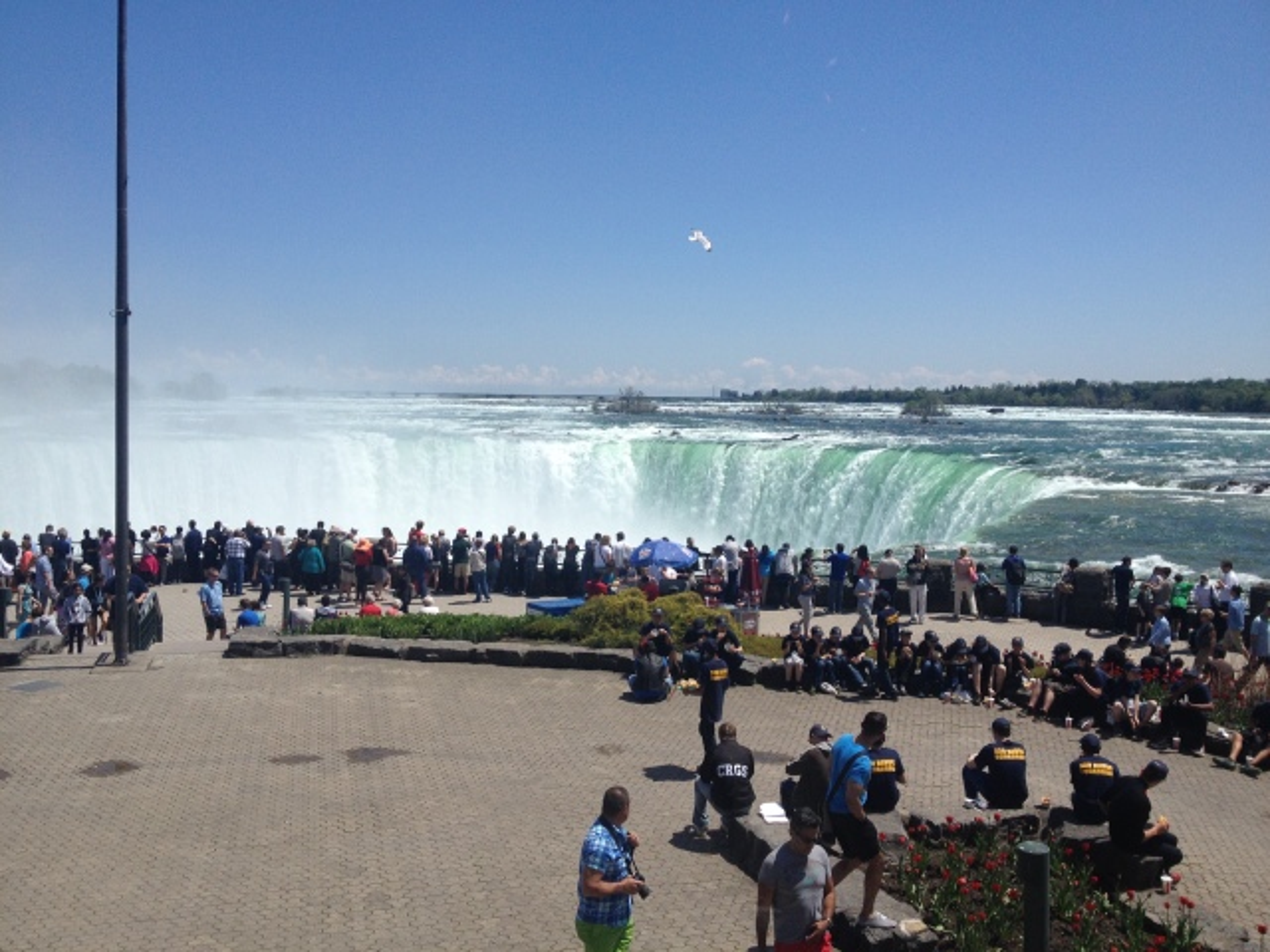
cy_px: 476
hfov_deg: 52.6
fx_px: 1284
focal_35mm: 35
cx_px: 635
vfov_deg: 40.7
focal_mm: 4.28
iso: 50
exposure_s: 1/2632
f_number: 2.4
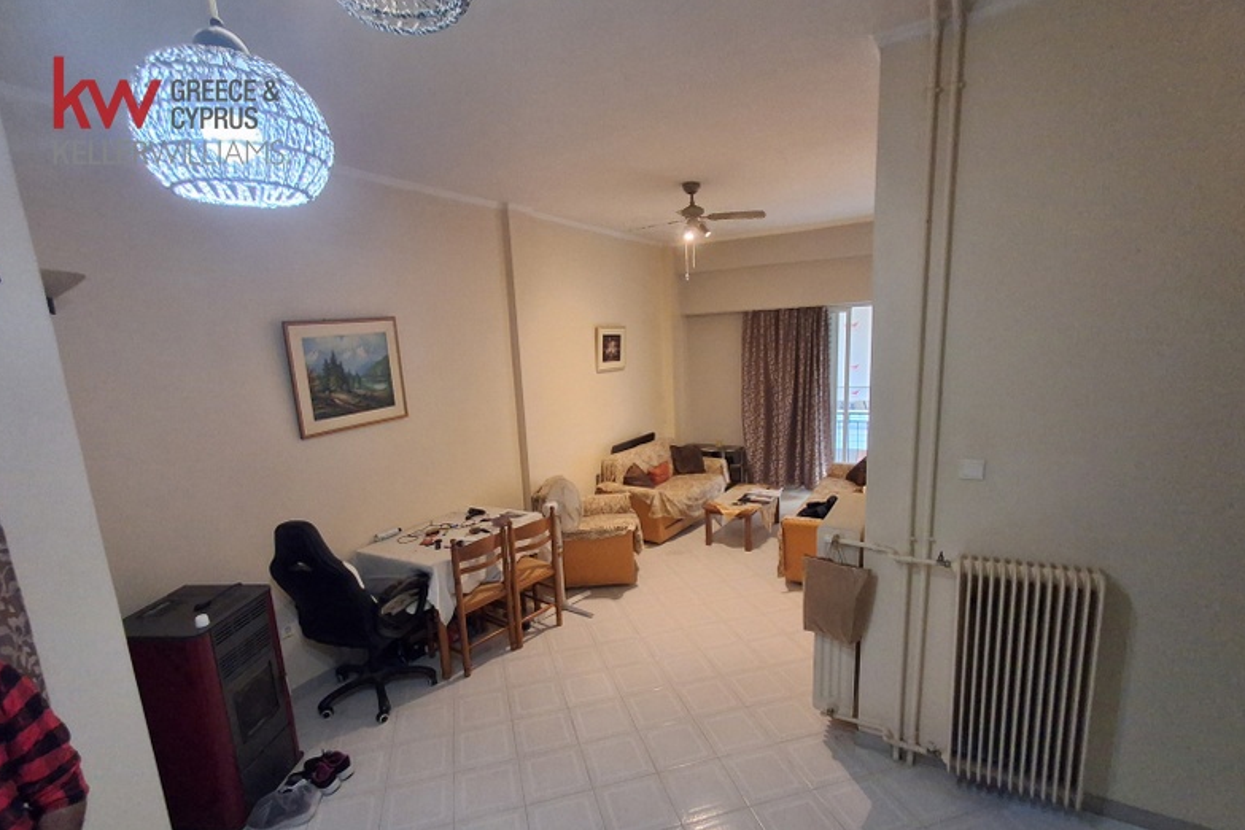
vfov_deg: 70.2
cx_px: 614
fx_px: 588
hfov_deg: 93.3
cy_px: 458
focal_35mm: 17
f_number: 2.2
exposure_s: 1/50
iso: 400
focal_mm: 1.64
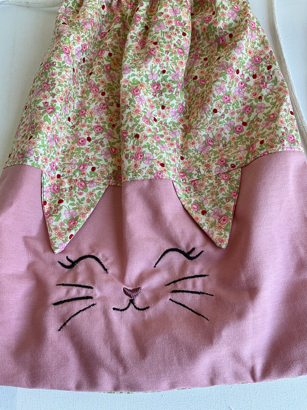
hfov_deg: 48.2
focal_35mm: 29
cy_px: 205
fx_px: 343
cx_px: 154
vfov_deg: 61.7
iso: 25
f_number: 1.8
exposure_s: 1/100
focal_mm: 3
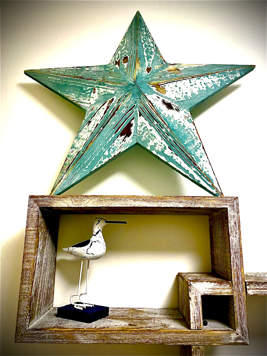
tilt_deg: +14.4
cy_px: 178
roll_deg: -1.7
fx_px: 267
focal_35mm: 26
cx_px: 134
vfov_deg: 67.3
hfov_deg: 53.1
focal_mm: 4.25
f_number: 1.8
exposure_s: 1/50
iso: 160
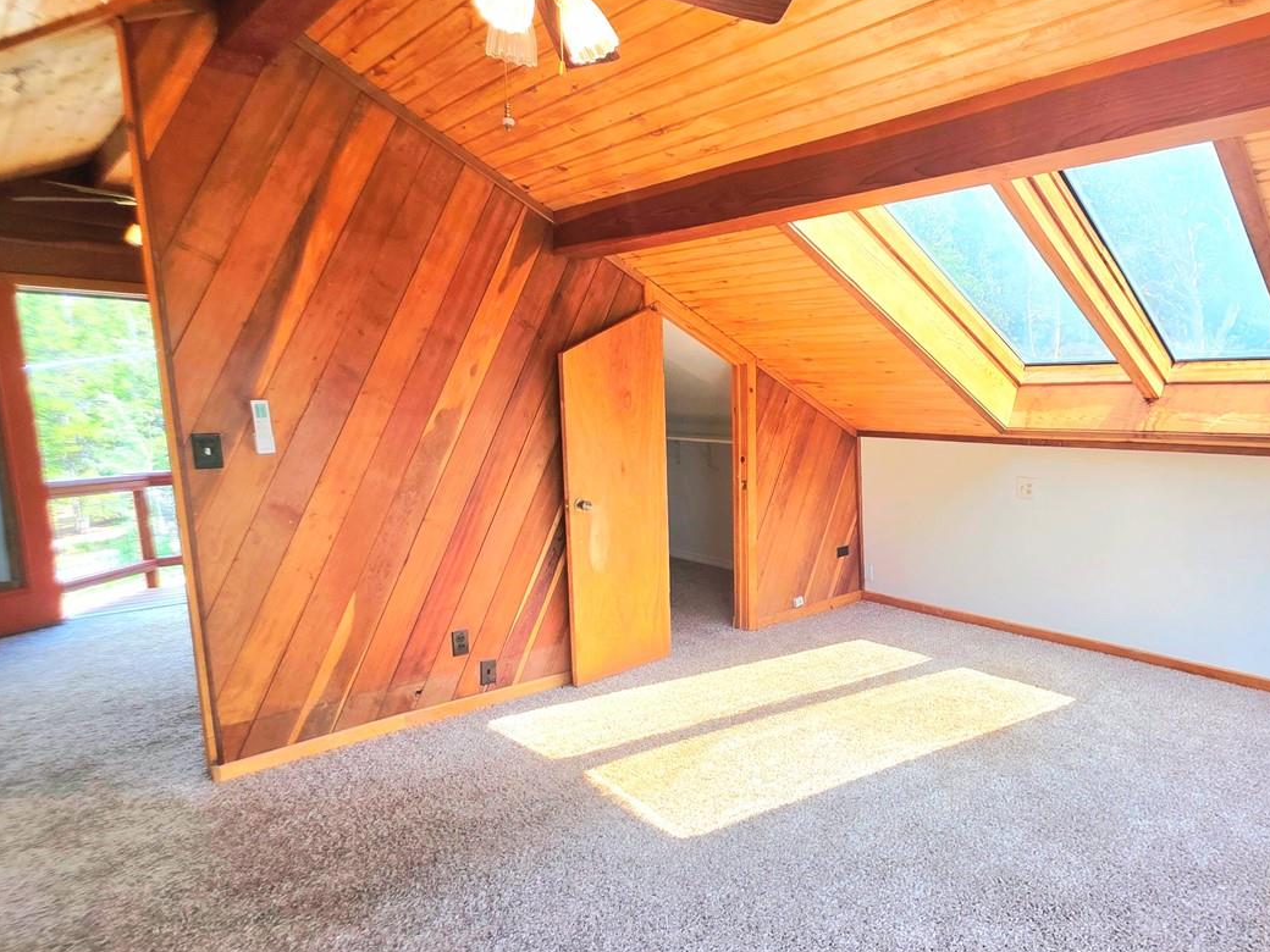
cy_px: 525
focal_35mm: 20
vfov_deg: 65.8
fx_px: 734
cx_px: 856
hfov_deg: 78.8
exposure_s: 1/120
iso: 25
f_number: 1.9
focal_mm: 2.2
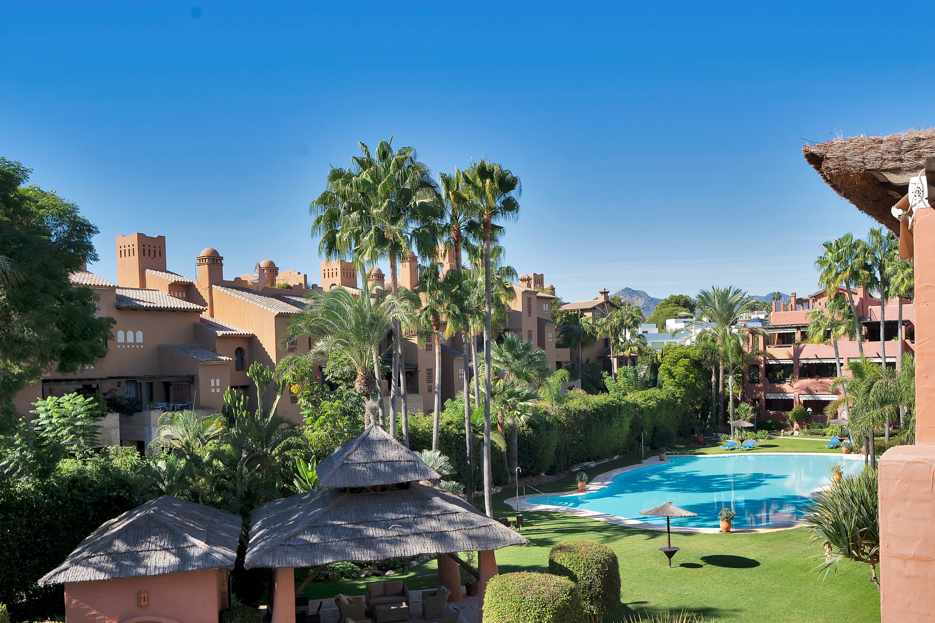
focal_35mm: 33
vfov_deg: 39.7
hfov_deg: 57.2
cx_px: 502
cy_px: 384
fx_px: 857
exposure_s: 1/400
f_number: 8
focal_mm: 24
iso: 250
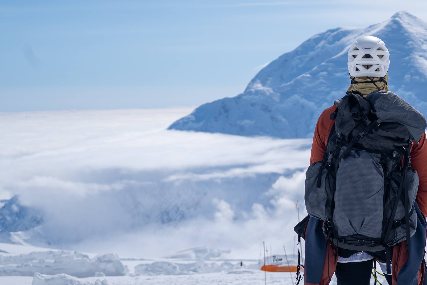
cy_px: 153
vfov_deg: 11.4
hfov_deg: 16.9
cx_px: 362
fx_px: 1423
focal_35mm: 120
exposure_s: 1/2500
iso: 100
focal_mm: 60
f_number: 5.6
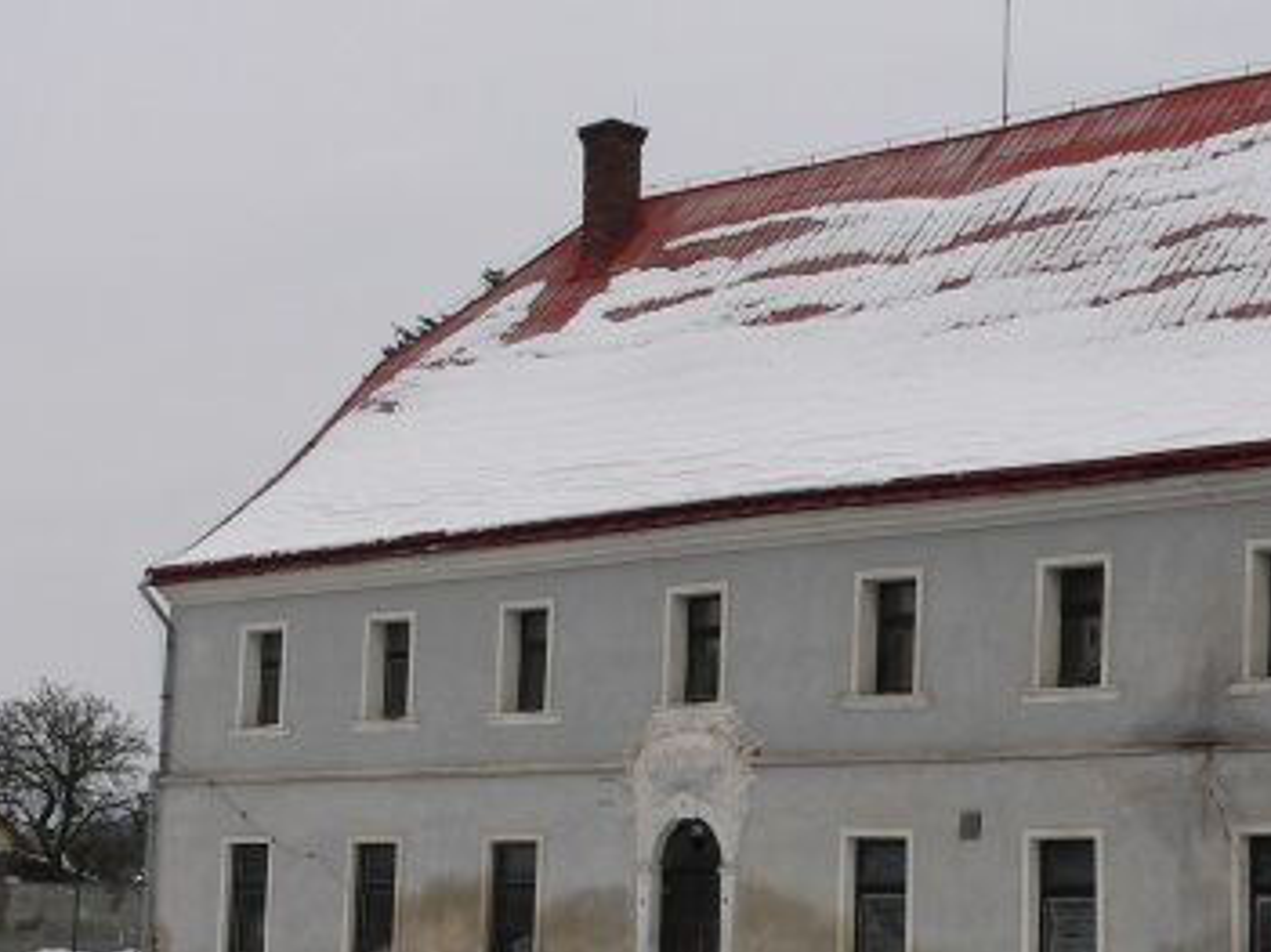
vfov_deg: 17.9
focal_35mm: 82
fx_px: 3010
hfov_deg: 23.4
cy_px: 633
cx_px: 1057
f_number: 4.6
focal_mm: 7.4
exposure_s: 1/500
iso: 80
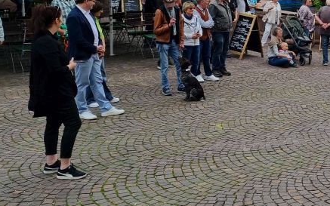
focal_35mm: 63
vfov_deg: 19.6
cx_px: 339
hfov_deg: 30.0
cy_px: -32
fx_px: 567
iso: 50
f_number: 1.8
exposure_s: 1/1912
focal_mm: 5.4
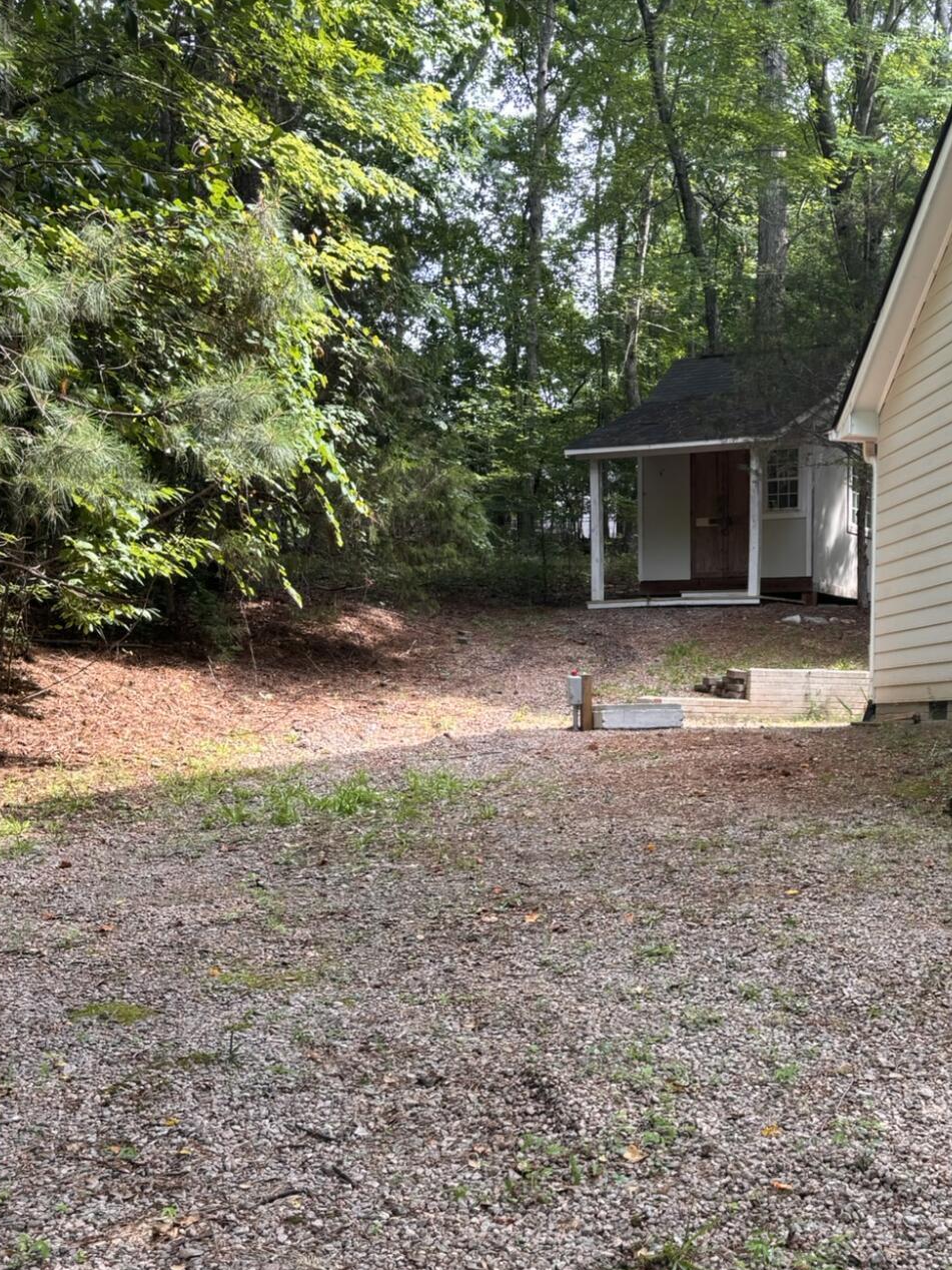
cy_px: 793
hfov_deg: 34.3
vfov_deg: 45.4
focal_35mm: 41
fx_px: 1503
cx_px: 727
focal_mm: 5.96
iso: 40
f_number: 1.6
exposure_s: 1/121
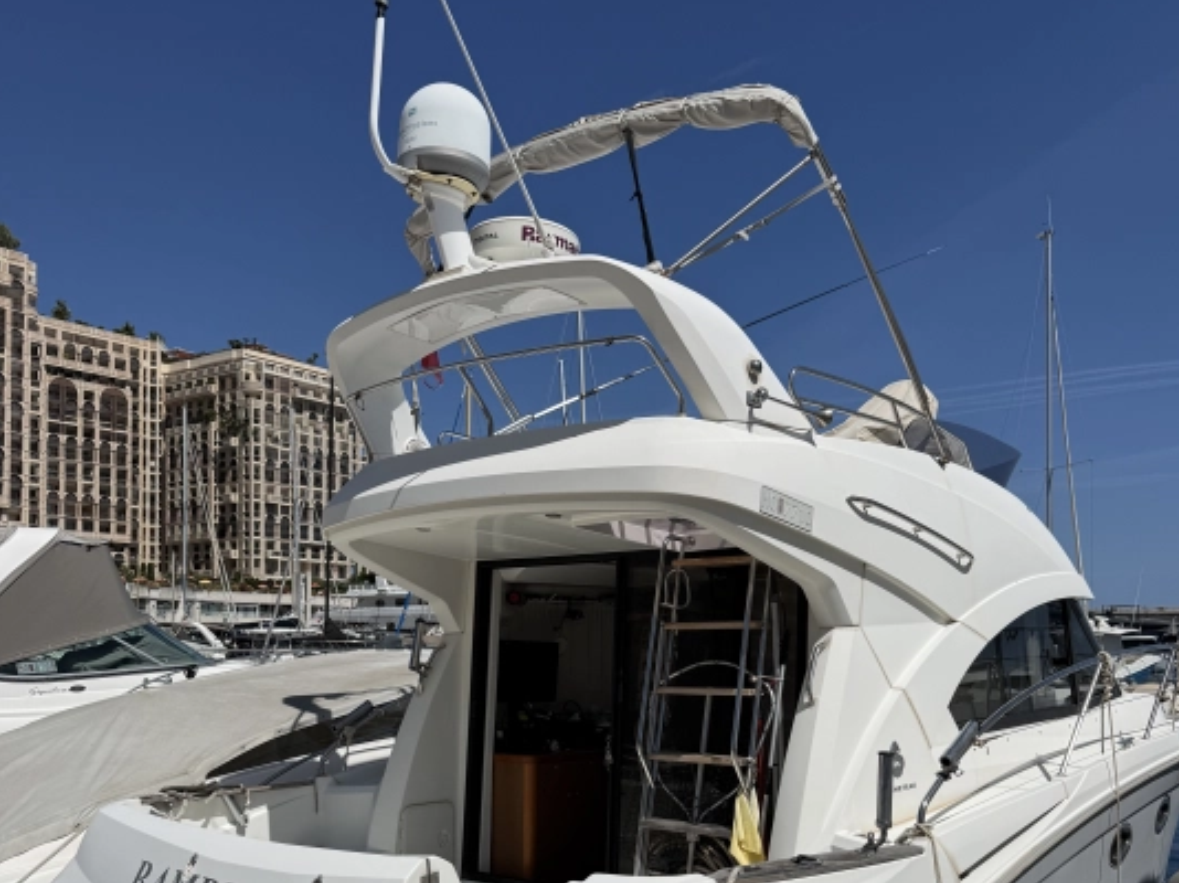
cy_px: 629
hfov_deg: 55.4
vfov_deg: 42.0
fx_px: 1123
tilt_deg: -0.7
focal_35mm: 33
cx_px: 601
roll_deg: +1.3
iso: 64
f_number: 1.78
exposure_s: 1/14286
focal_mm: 6.76
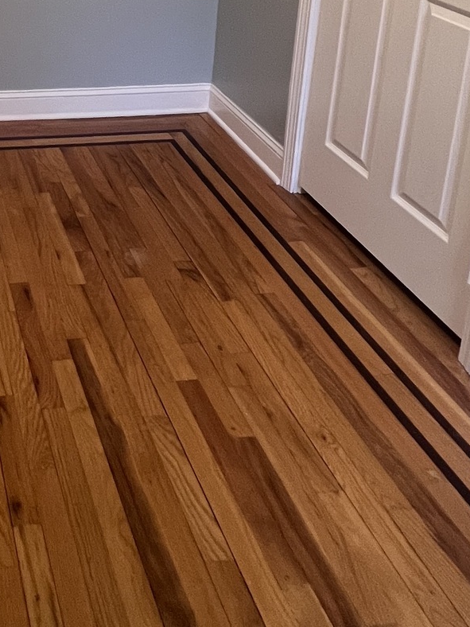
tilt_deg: -13.9
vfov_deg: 41.0
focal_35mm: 38
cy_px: -34
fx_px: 688
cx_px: -72
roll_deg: +1.0
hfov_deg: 32.3
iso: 250
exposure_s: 1/60
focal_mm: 1.57
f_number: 1.8
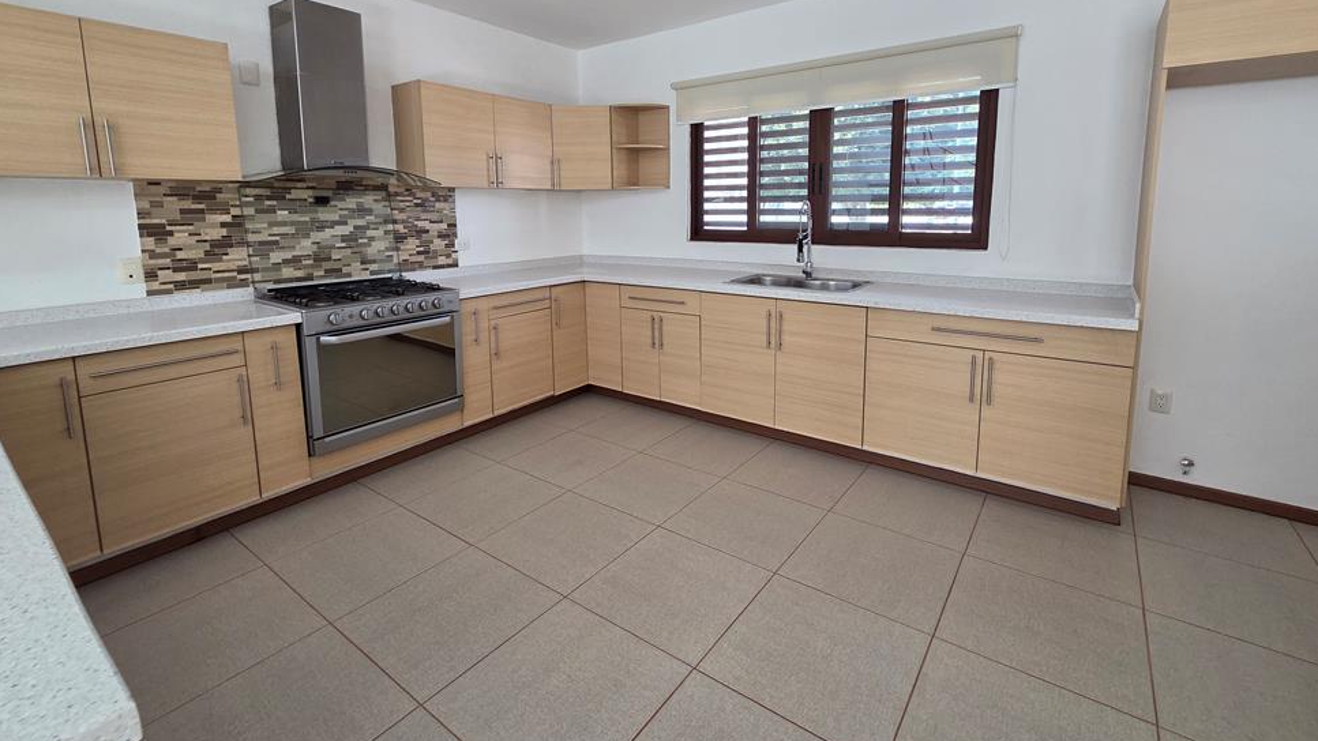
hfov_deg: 103.0
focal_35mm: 15
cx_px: 673
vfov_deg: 69.4
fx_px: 524
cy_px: 277
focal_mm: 2.2
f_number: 2.2
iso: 200
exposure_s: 1/120
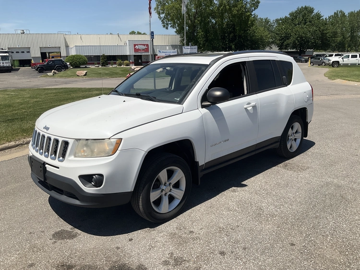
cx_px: 180
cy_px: 135
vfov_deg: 48.3
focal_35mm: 29
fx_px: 302
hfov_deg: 61.6
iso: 25
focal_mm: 3
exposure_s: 1/3534
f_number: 1.8
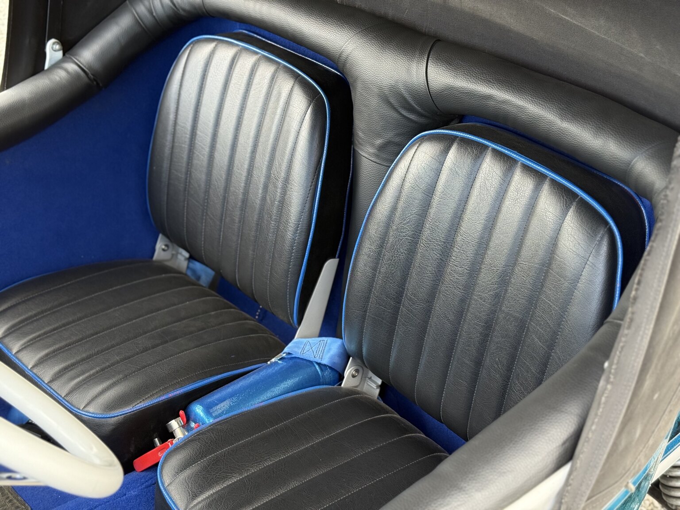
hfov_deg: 39.7
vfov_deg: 30.3
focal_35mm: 48
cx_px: 340
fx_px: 943
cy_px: 255
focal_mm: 6.76
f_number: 1.78
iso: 160
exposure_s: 1/242
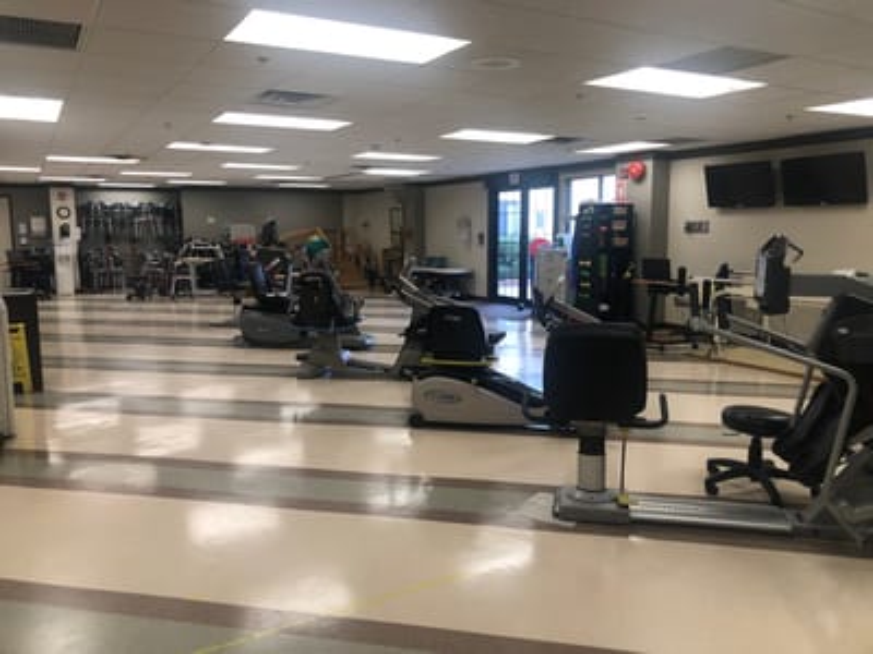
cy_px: 327
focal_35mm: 28
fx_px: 706
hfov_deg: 63.4
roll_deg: +1.5
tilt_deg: -6.7
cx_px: 436
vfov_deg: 49.7
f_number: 1.8
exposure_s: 1/30
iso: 32
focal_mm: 3.99
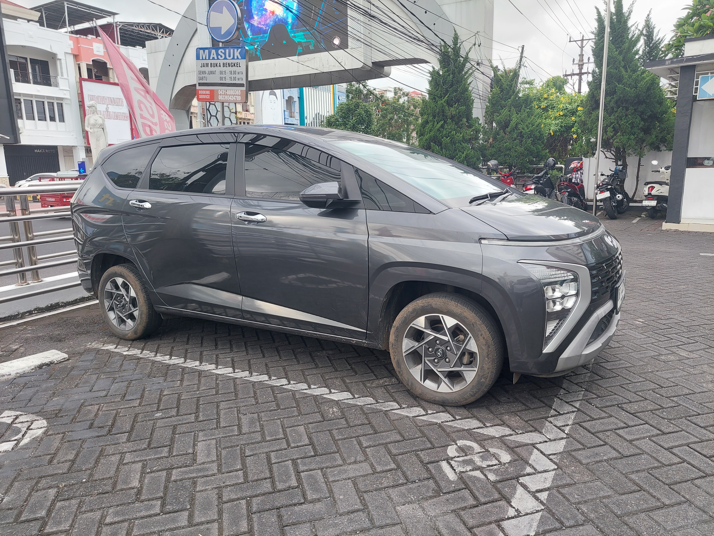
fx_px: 495
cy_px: 268
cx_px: 357
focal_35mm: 24
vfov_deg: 56.8
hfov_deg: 71.6
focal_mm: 5.23
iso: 64
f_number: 1.8
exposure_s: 1/100
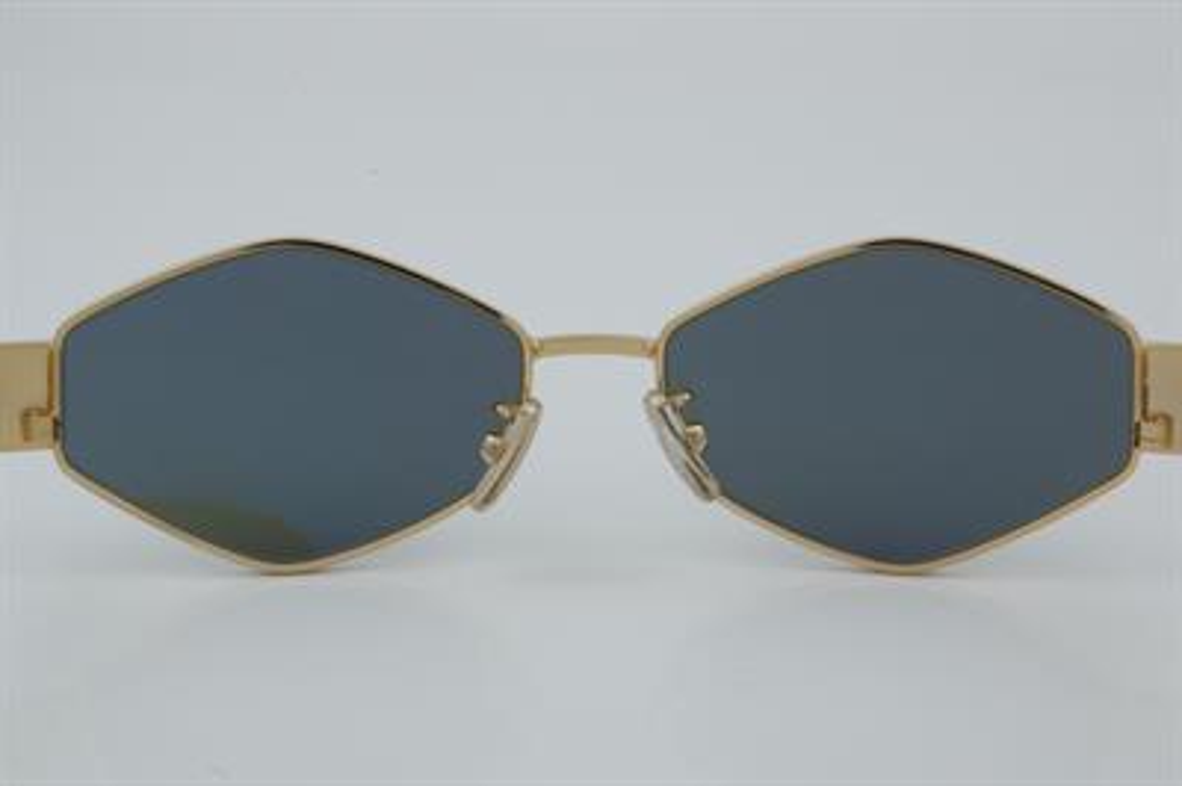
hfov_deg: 27.0
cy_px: 393
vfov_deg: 18.2
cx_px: 591
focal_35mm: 75
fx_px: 2460
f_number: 32
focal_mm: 50
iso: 100
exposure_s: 1/4
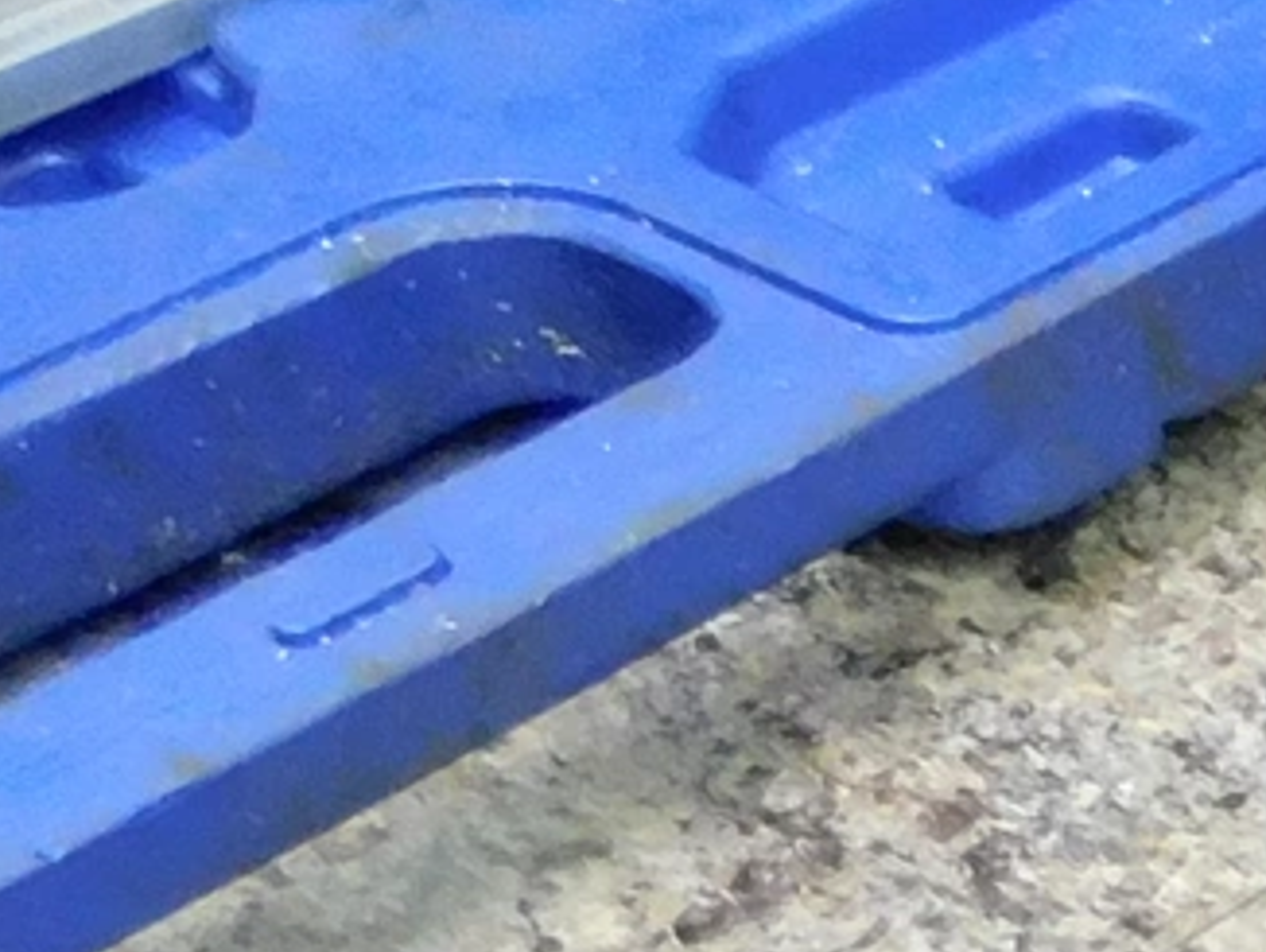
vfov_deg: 8.7
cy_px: 2883
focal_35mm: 141
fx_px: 5161
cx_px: 3779
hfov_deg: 10.3
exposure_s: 1/25
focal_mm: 4
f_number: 3
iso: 400
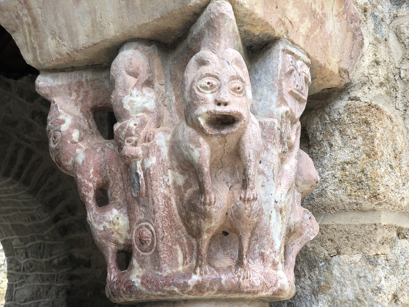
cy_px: 154
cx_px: 204
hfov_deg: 36.8
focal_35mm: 52
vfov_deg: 28.0
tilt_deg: +18.3
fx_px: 614
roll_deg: +2.1
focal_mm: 6
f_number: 2.4
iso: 16
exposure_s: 1/127
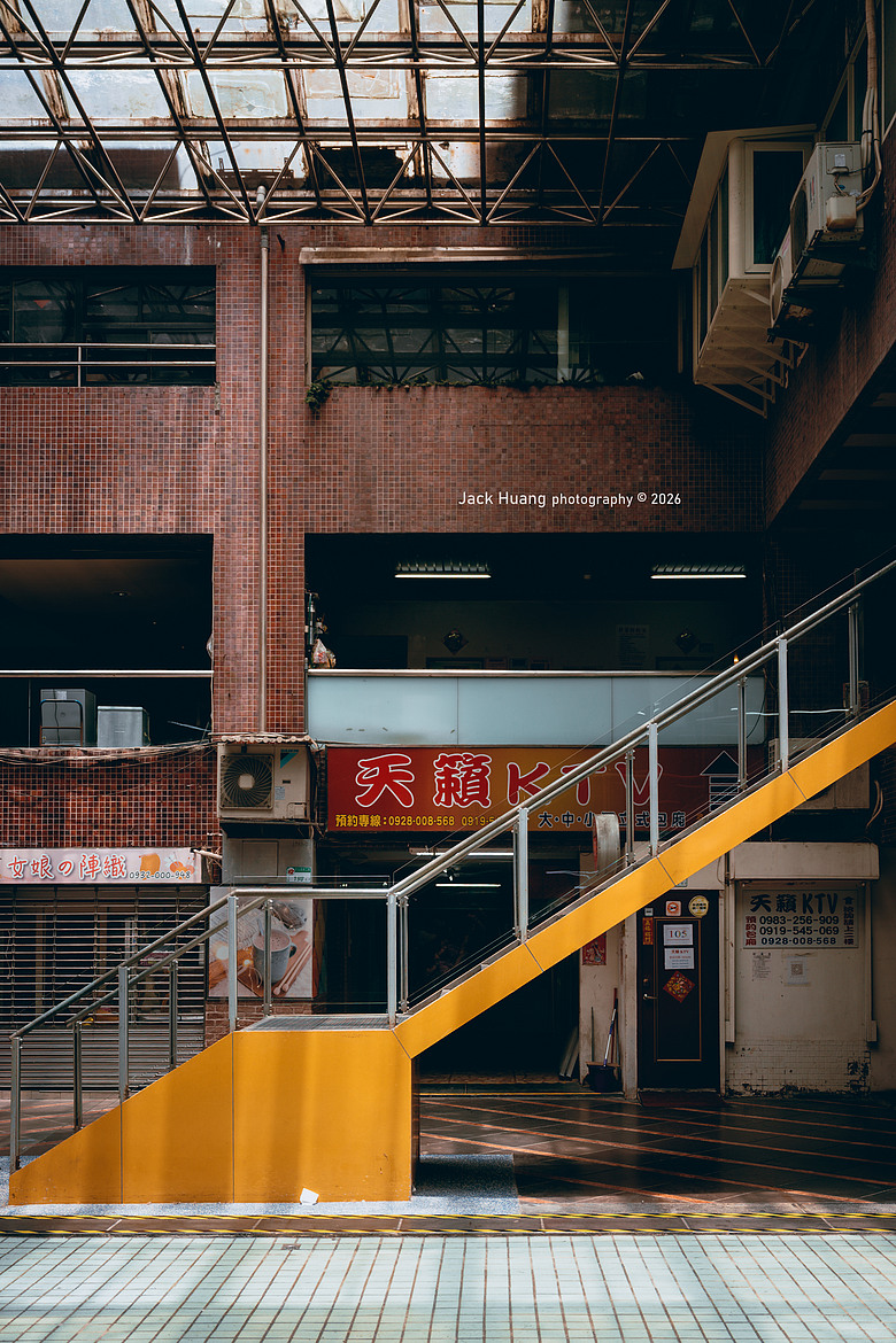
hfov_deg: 38.4
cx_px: 448
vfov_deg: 55.1
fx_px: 1288
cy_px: 672
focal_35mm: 34
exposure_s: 1/400
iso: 125
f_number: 2.8
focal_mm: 34.5
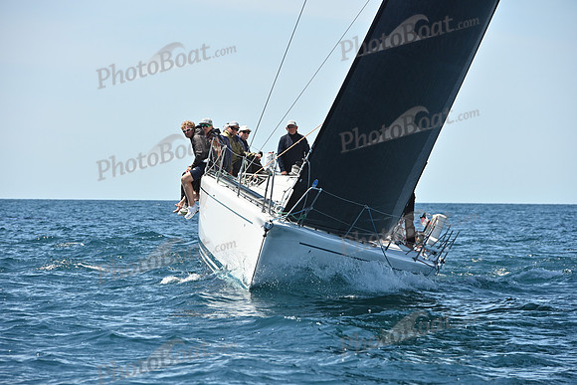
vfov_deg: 6.9
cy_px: 192
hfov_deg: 10.3
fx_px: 3206
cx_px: 288
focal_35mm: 200
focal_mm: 200
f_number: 9
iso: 320
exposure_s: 1/1000
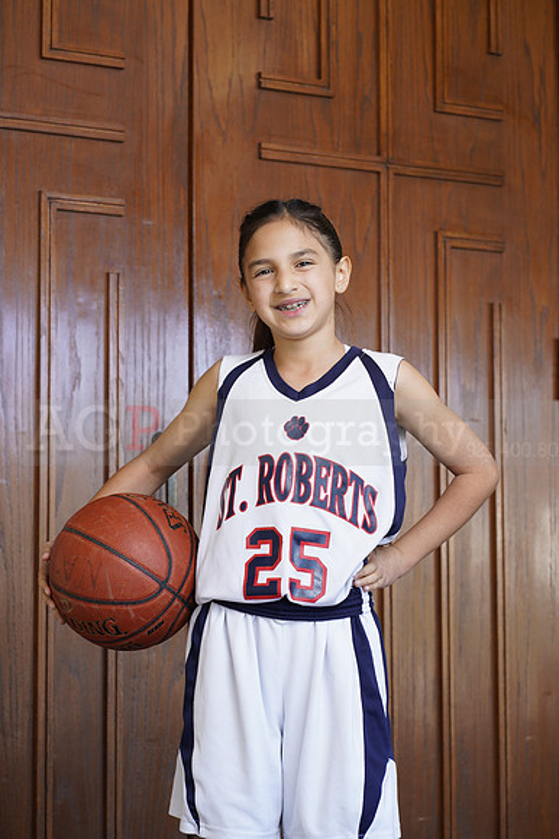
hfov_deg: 16.1
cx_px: 280
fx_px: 1982
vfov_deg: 23.9
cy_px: 420
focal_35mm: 85
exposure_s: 1/60
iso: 200
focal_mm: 85
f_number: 5.6
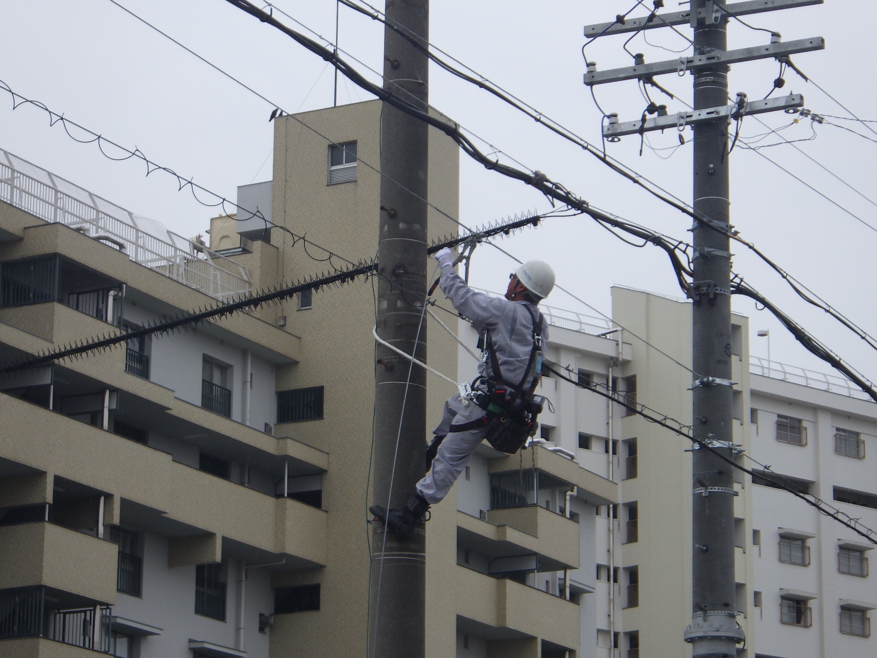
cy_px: 329
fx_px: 2914
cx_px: 438
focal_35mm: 115
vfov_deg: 12.9
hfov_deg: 17.1
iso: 125
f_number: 5.2
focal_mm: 20.6
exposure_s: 1/320
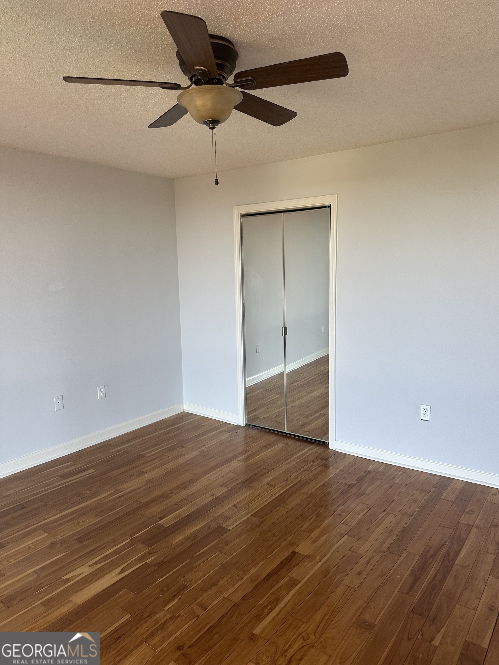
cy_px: 332
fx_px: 461
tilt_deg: -7.2
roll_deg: +0.8
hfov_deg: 56.8
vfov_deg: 71.6
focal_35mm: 24
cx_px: 250
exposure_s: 1/121
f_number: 1.78
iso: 125
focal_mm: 6.86
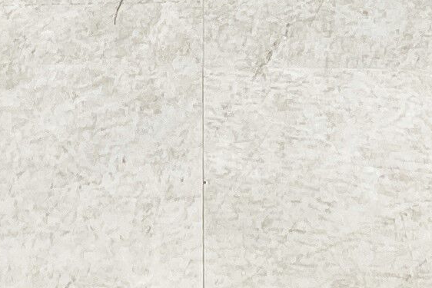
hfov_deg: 9.8
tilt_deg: -24.1
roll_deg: -2.0
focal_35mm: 209
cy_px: -590
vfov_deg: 6.1
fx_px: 2508
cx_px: 216
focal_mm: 3.99
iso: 64
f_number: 1.8
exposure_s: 1/100
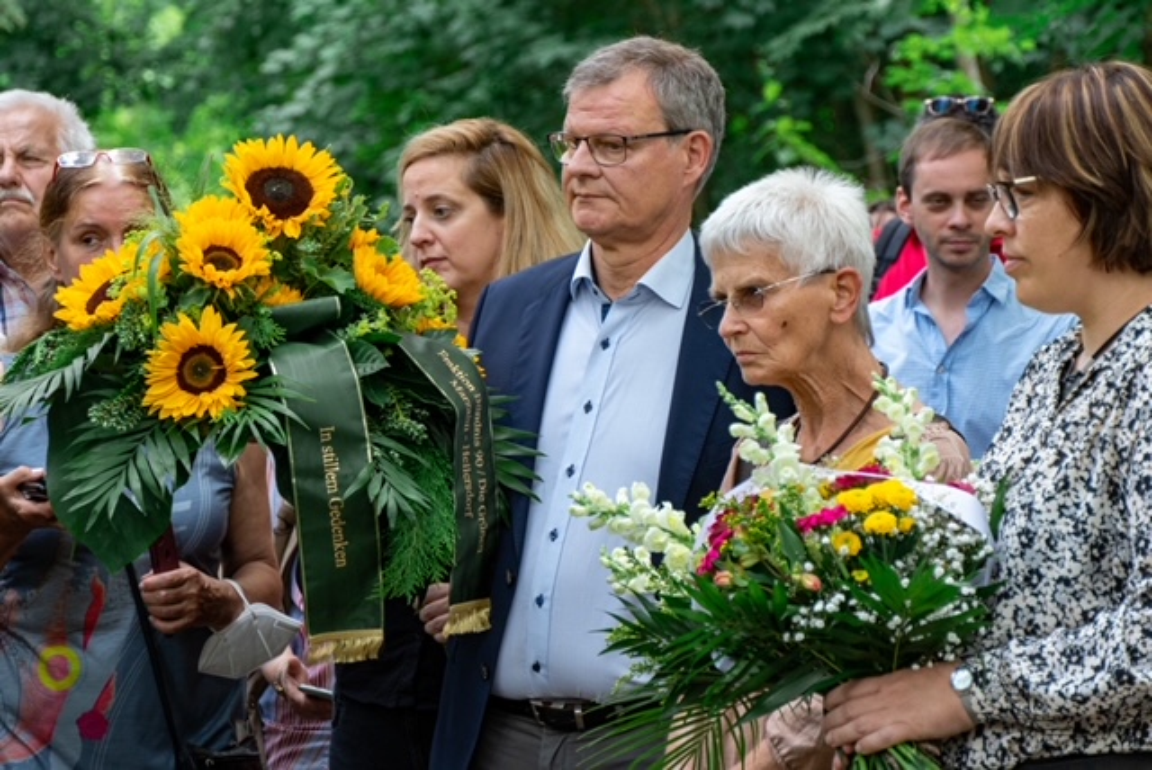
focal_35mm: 138
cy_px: 385
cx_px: 576
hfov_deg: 14.8
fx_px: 4420
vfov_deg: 10.0
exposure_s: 1/125
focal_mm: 92
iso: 800
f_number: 5.6
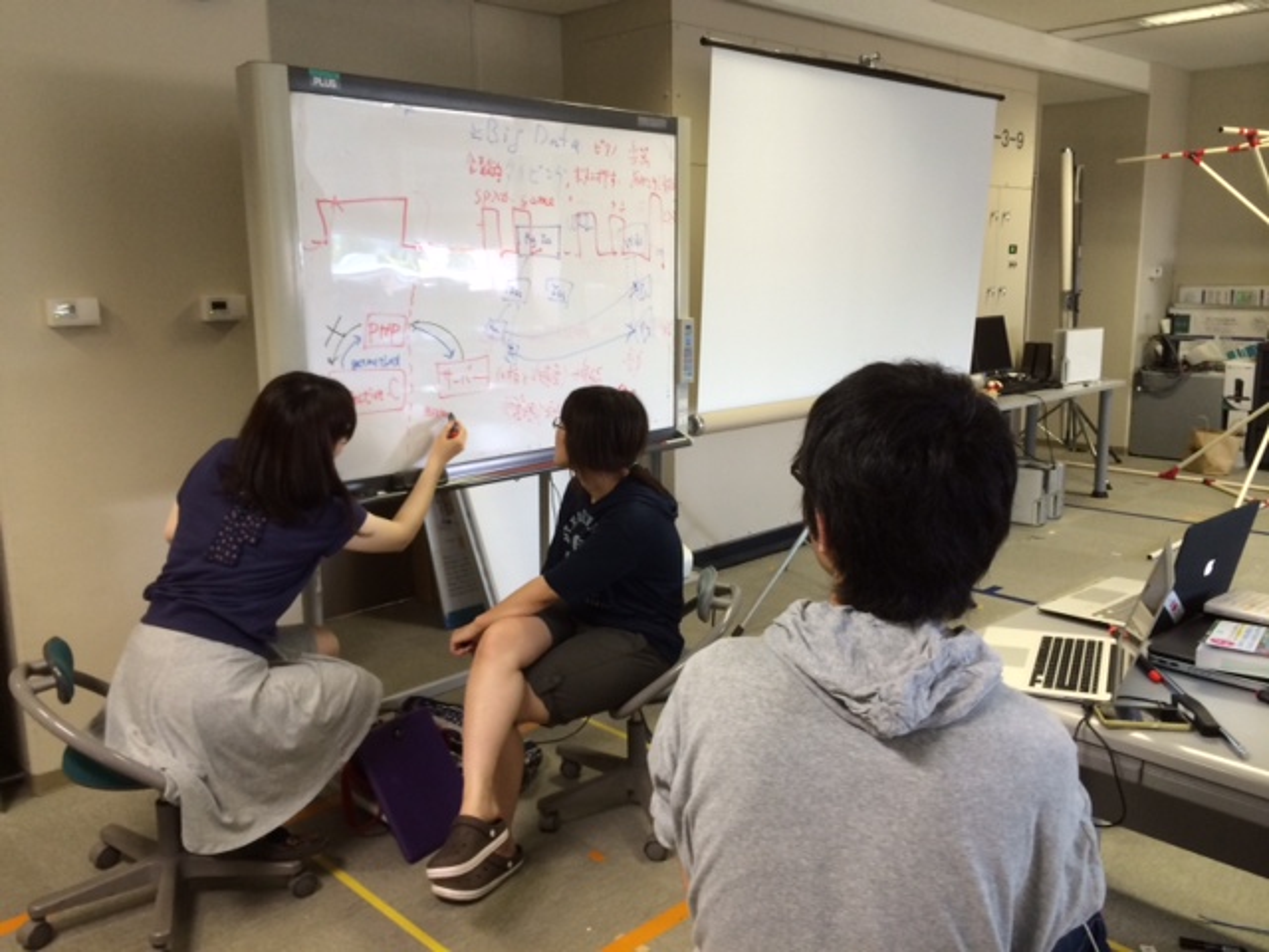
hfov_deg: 60.0
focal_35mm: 30
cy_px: 476
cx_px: 634
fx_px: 1100
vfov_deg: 46.8
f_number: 2.2
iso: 80
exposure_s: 1/30
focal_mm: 4.12
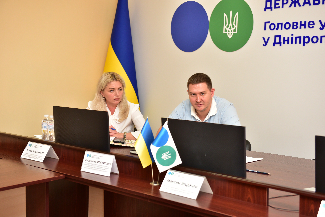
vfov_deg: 24.2
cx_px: 162
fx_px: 506
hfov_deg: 35.6
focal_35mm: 56
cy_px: 108
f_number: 5
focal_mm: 56
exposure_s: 1/60
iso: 400
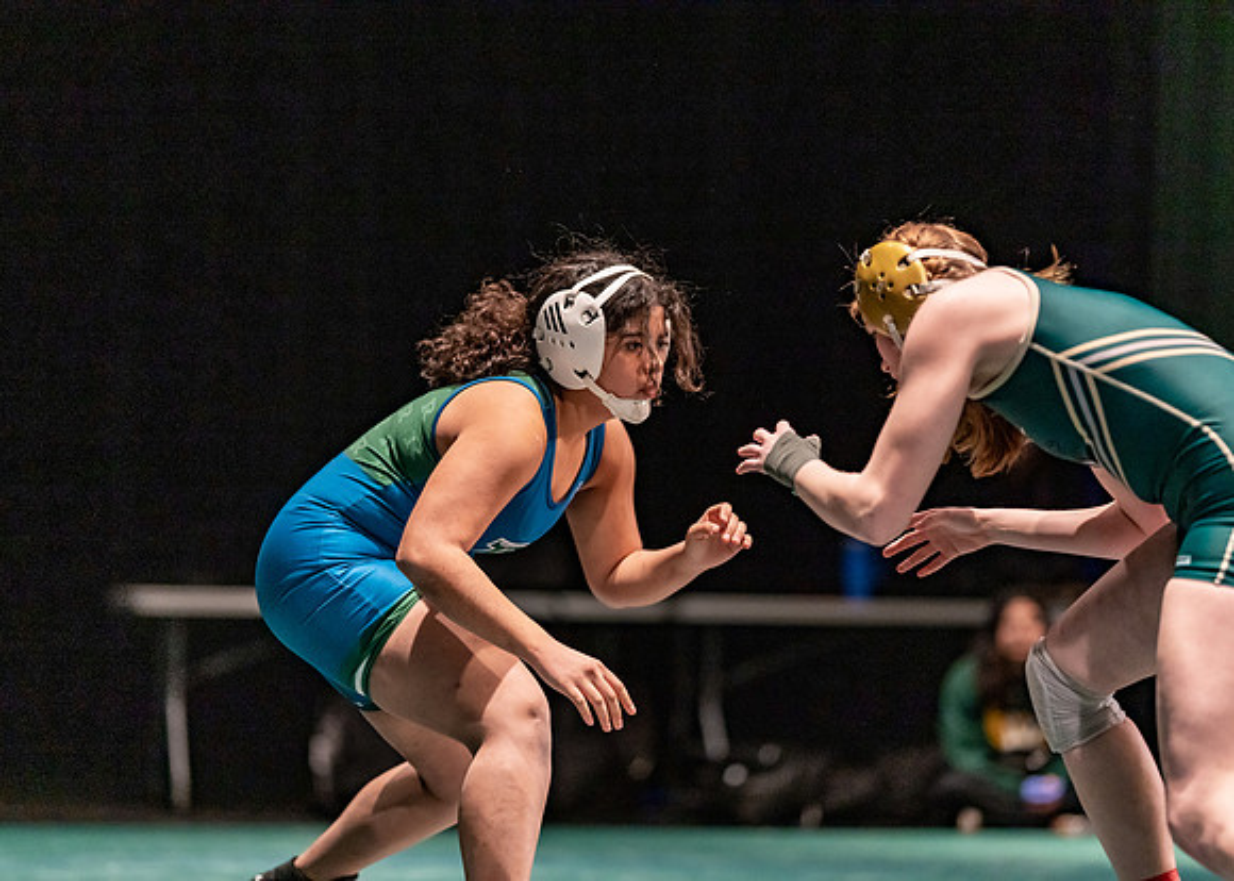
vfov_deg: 10.2
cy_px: 440
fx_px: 4956
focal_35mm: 141
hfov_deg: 14.2
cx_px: 617
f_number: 1.8
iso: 2500
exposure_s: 1/1000
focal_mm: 135
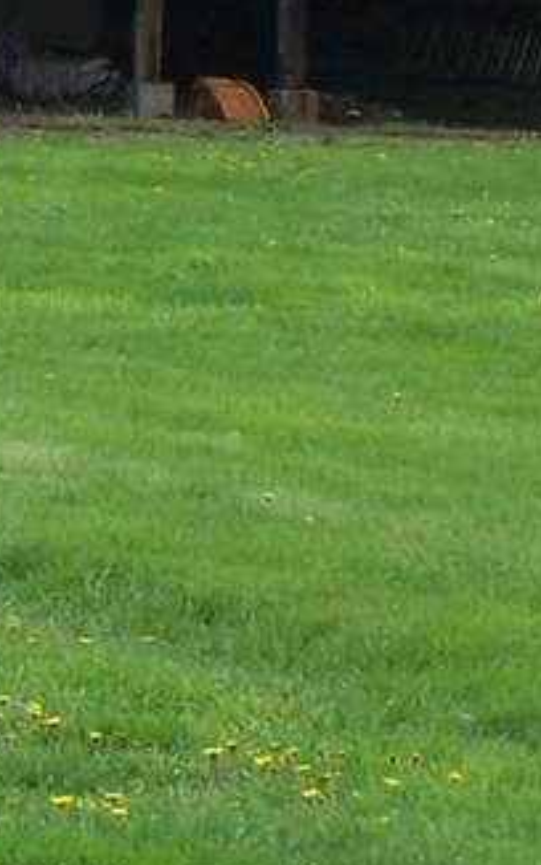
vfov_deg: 3.8
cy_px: -403
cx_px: -549
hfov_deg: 2.4
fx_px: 12916
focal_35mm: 548
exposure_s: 1/200
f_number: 3.2
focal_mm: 19.4
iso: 80
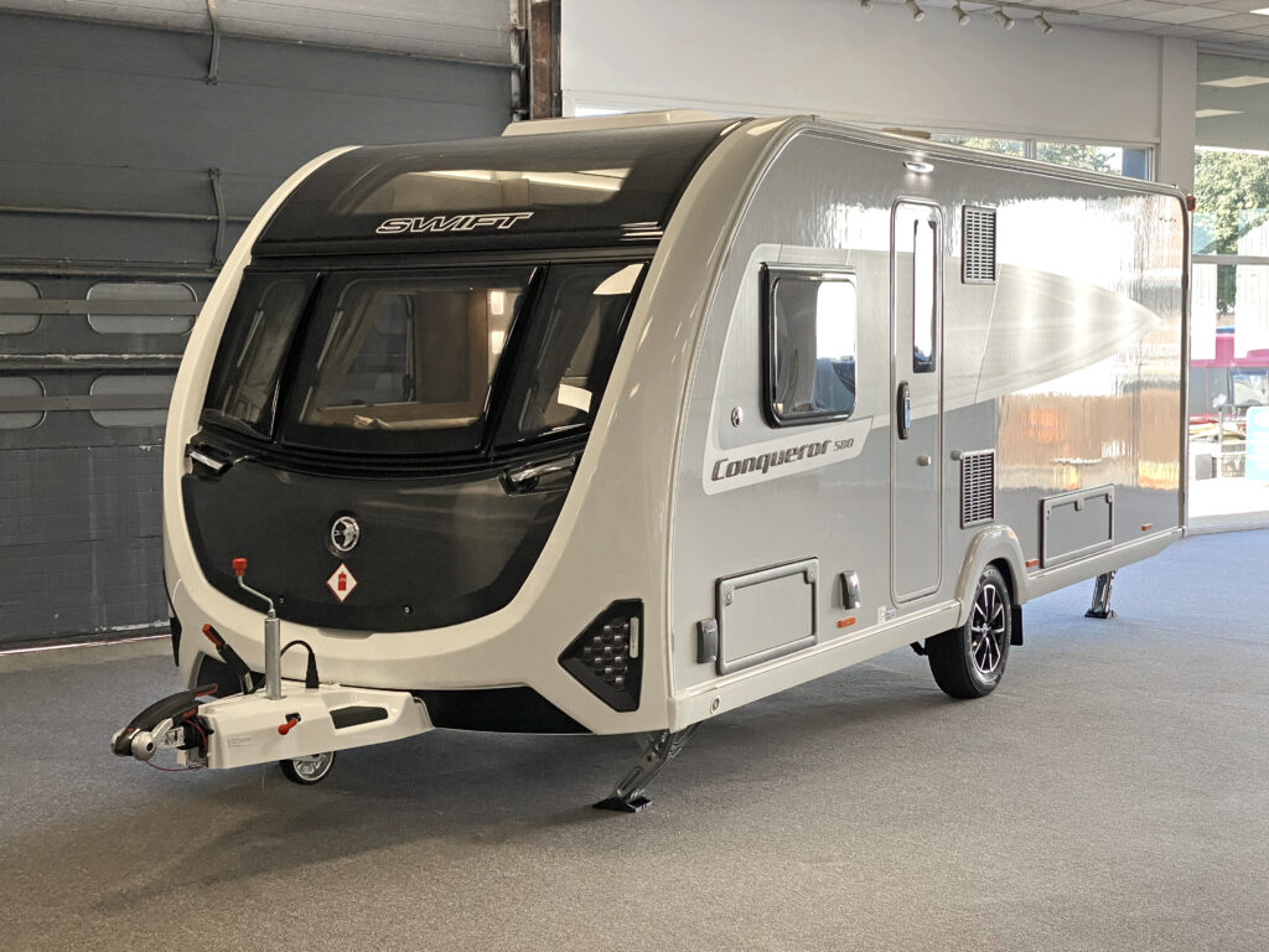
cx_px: 634
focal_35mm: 52
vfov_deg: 28.0
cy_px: 476
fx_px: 1906
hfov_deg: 36.8
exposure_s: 1/121
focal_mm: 6
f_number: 2
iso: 64
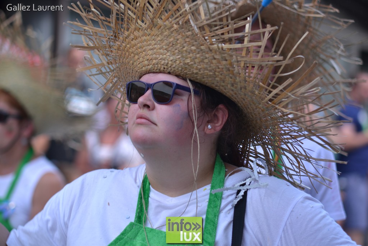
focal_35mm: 147
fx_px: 1503
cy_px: 123
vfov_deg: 9.3
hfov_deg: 14.0
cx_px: 184
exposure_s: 1/200
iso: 100
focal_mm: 98
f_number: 2.8
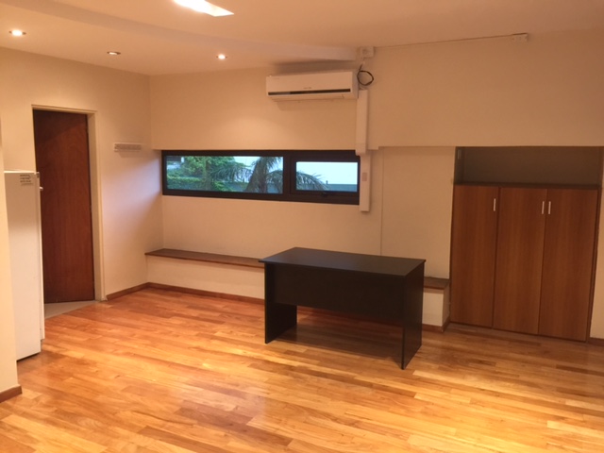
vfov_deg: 48.2
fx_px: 506
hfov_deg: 61.7
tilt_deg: -7.8
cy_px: 226
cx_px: 302
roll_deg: -0.5
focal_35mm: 29
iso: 100
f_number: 2.2
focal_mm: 4.15
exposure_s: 1/17
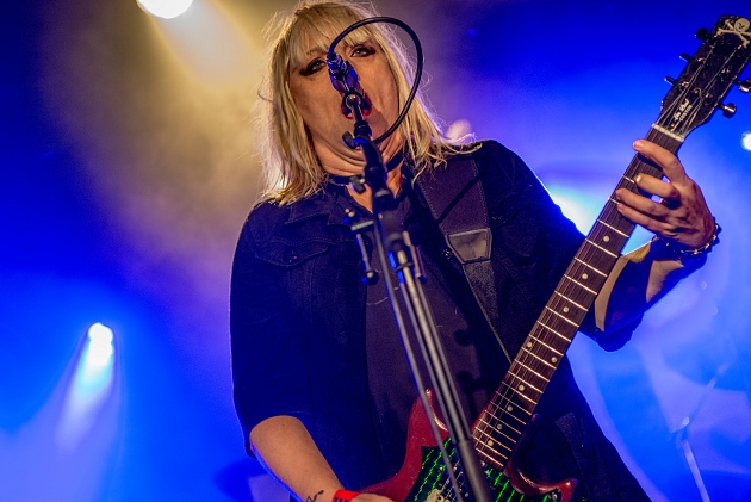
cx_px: 364
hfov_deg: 25.3
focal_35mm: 80
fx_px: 1670
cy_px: 255
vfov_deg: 17.1
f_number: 2.8
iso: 2000
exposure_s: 1/100
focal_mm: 70
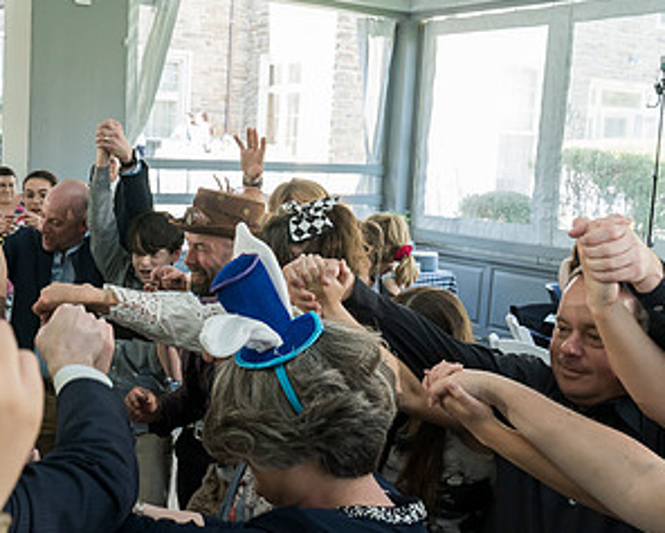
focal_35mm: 46
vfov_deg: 32.8
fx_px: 906
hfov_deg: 39.2
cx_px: 160
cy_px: 262
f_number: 5
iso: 1250
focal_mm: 25
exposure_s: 1/200
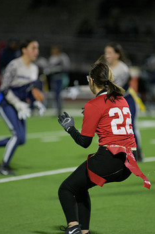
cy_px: 123
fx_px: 2135
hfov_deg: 4.2
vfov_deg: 6.3
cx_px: 95
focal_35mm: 330
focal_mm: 200
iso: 2500
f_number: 2.8
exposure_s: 1/640
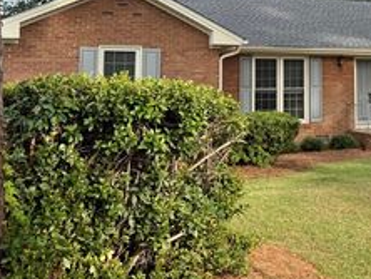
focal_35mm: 54
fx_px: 579
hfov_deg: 33.7
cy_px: 28
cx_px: 333
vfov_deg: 26.2
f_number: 1.78
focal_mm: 6.76
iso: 80
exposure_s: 1/1339
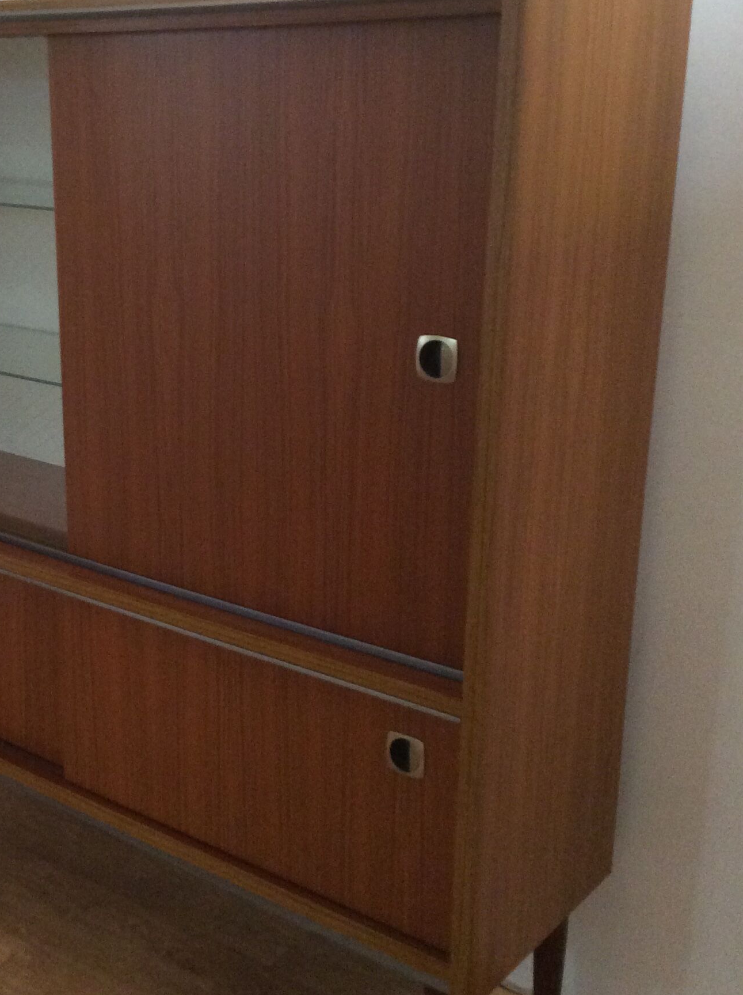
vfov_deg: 39.7
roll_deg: +0.1
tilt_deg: -16.9
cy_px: 483
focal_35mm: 48
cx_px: 191
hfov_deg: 29.7
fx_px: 1377
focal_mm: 3.3
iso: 250
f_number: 2.4
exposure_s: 1/25
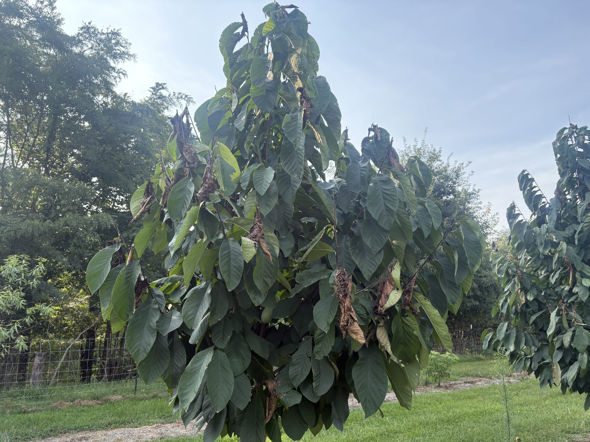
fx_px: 443
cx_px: 295
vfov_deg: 53.1
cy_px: 221
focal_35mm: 26
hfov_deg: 67.3
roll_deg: -1.3
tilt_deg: +13.4
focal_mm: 5.96
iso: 64
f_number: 1.6
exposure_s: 1/1196
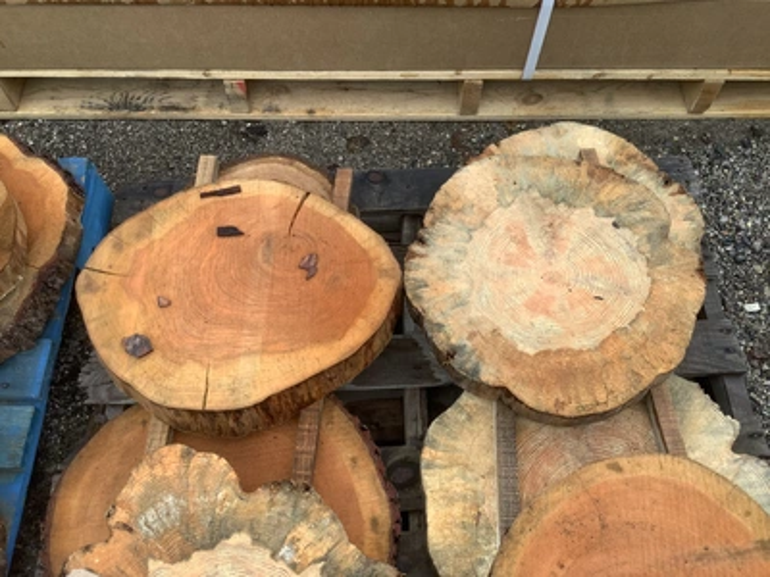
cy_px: 288
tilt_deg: -61.4
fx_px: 690
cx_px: 385
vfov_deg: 45.4
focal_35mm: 31
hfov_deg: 58.4
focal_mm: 3.3
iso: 25
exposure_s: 1/129
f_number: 2.4
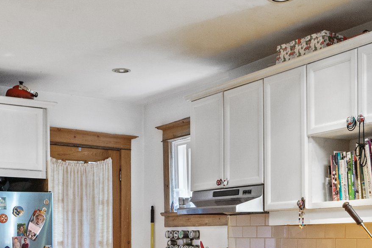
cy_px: 244
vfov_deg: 20.9
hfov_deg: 31.9
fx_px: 651
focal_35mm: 63
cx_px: 183
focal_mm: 27
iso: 12800
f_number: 6.3
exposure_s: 1/25
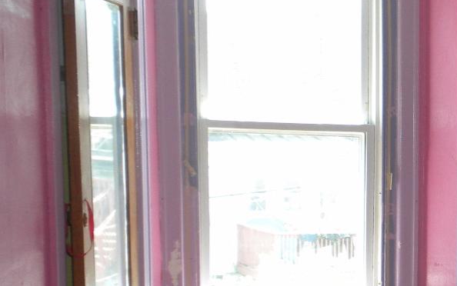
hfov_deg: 20.7
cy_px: 286
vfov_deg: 13.6
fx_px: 1184
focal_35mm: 95
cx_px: 517
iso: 115
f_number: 3.5
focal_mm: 6.6
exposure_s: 1/53.3
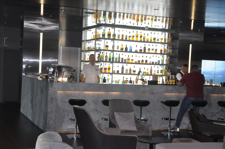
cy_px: 74
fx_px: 375
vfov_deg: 22.6
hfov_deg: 33.4
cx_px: 112
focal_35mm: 60
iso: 2500
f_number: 11
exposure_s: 1/50
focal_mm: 40
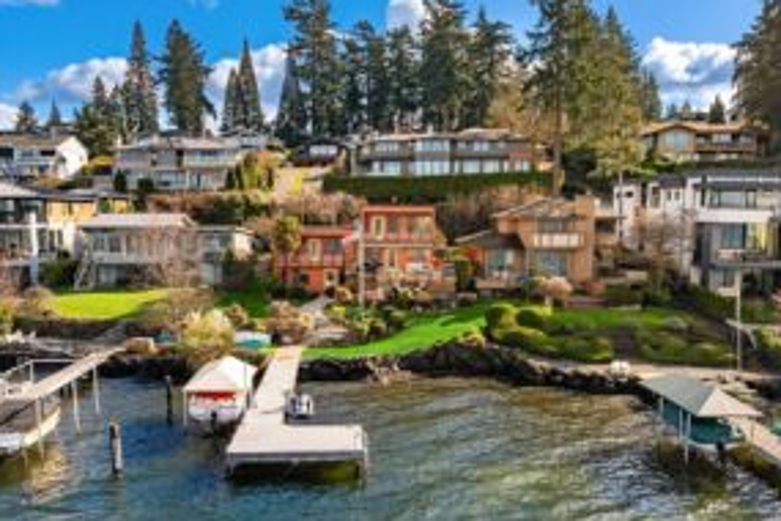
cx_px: 367
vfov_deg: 37.5
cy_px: 341
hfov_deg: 54.4
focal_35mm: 35
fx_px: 759
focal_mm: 12.29
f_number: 2.8
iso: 250
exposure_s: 1/2000
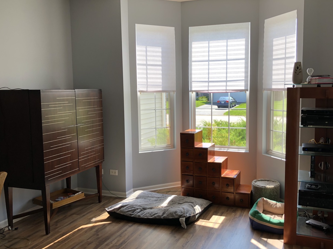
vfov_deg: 42.9
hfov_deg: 55.2
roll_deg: +0.5
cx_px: 190
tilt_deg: -4.6
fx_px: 317
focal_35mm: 33
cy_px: 125
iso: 20
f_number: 1.8
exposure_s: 1/128
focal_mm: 4
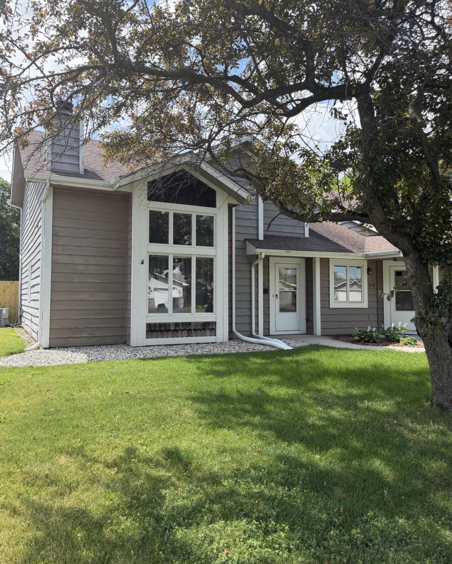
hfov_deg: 54.9
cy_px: 272
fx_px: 435
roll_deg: -0.4
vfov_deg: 66.0
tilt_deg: +3.5
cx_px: 223
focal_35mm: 26
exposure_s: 1/2299
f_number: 1.78
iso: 100
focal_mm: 6.76
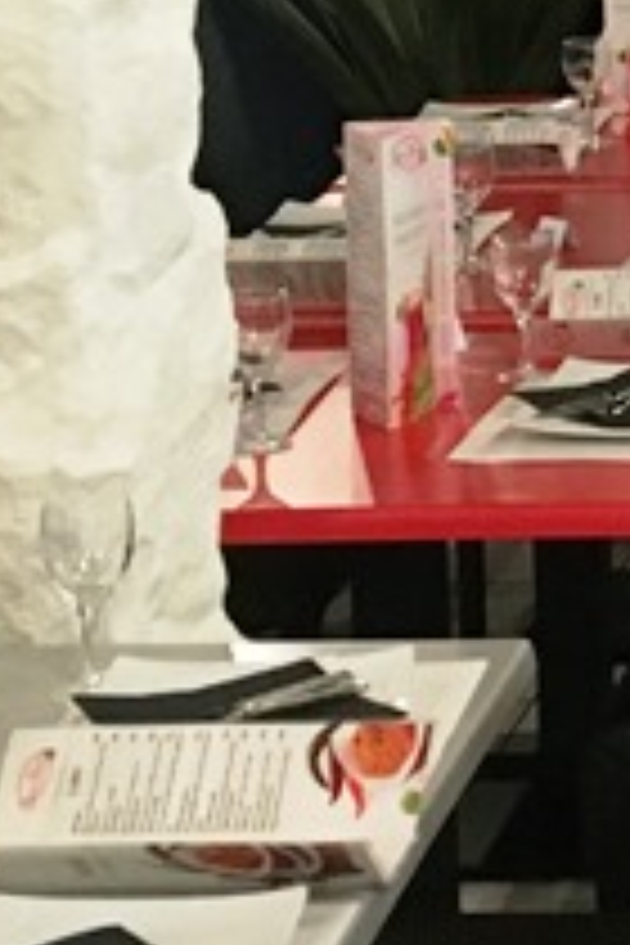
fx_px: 3858
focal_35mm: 147
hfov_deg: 8.4
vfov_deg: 13.8
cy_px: 45
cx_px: 1593
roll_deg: +0.2
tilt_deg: -8.0
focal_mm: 4.15
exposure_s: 1/33
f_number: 2.2
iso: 200
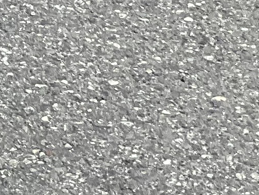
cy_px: -371
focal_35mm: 232
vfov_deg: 6.0
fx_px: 1736
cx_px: -503
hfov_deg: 7.5
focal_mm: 3
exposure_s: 1/486
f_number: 1.8
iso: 25
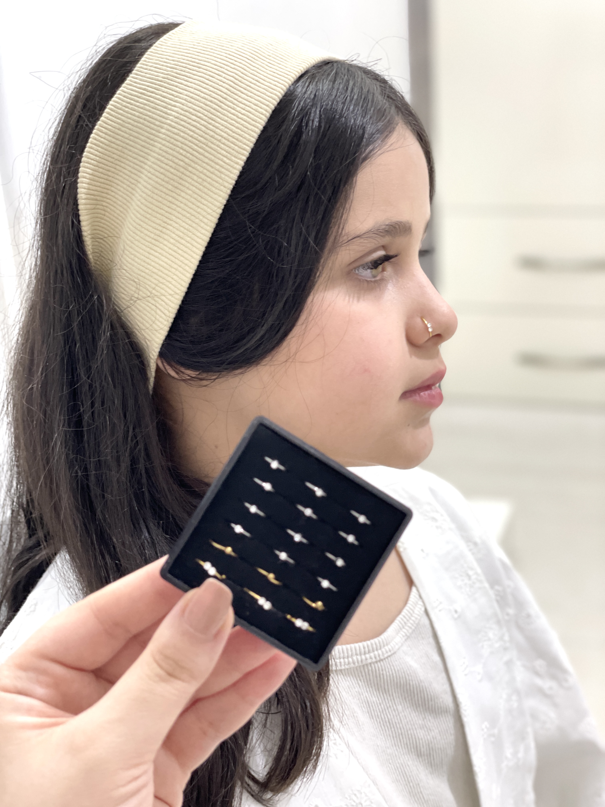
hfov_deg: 28.0
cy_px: 404
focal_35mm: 52
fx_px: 1212
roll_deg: +3.9
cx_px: 302
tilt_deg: -21.6
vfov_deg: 36.8
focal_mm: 6
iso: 250
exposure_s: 1/33
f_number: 2
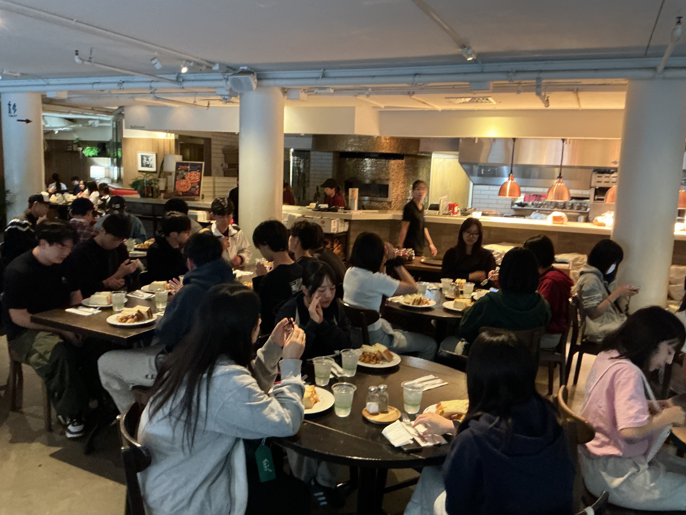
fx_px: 575
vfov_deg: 48.2
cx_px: 343
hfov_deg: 61.7
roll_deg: -1.9
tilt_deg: -9.1
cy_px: 258
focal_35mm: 29
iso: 500
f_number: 1.8
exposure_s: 1/30
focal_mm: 3
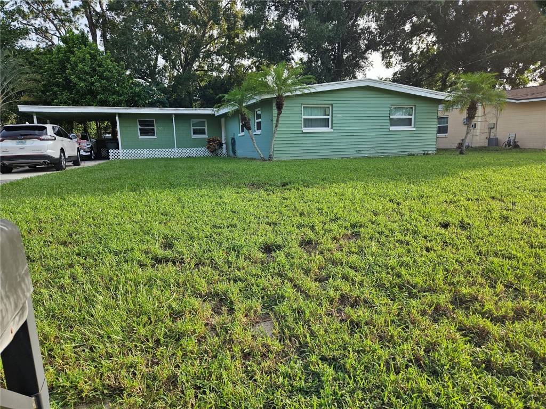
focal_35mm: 23
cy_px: 204
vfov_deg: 58.9
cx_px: 273
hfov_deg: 73.9
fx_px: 363
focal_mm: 5.4
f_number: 1.8
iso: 50
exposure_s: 1/1061
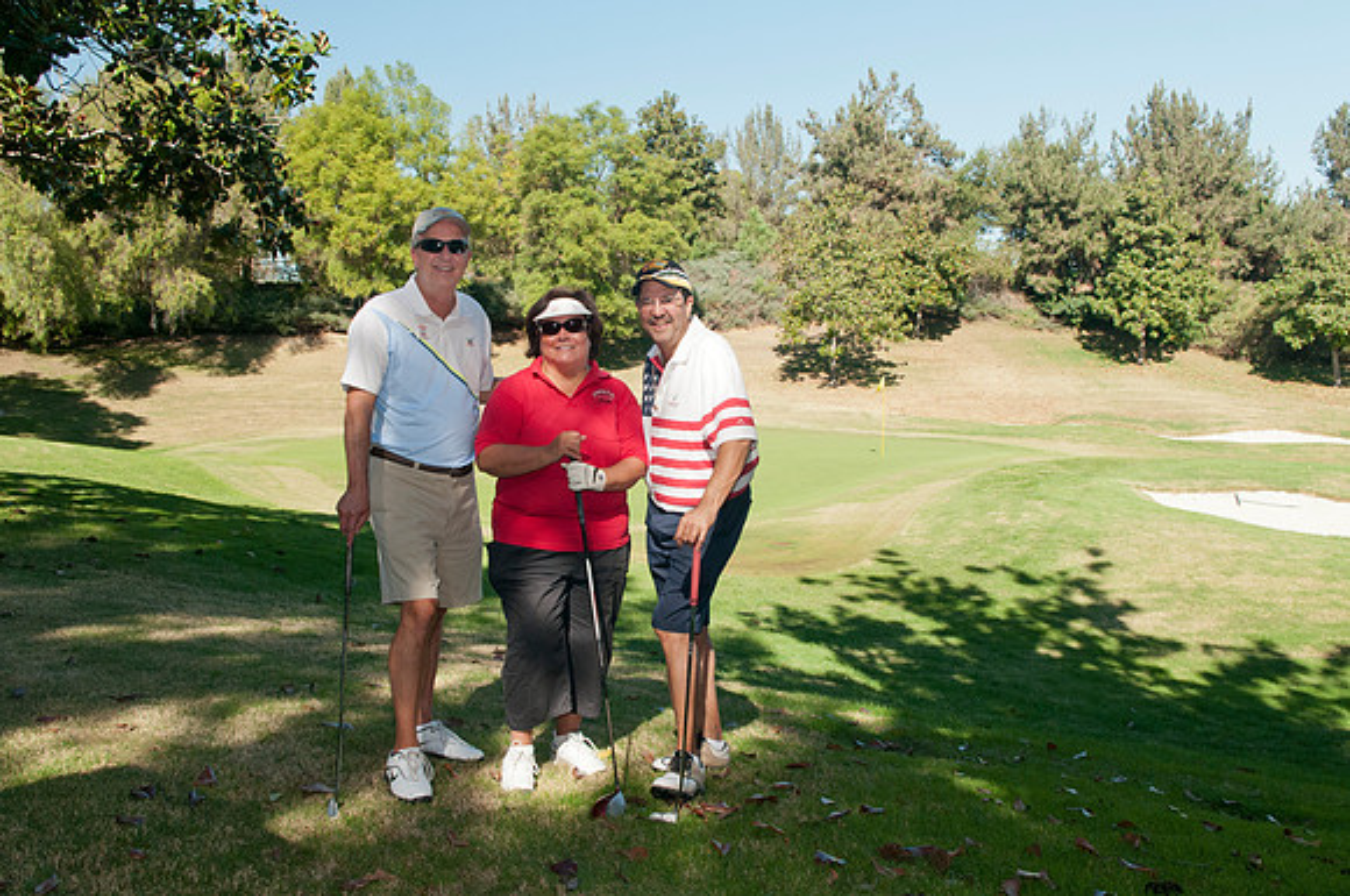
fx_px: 1123
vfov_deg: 43.5
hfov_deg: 62.0
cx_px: 675
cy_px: 448
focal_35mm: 30
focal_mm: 20
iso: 400
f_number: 8
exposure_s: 1/250
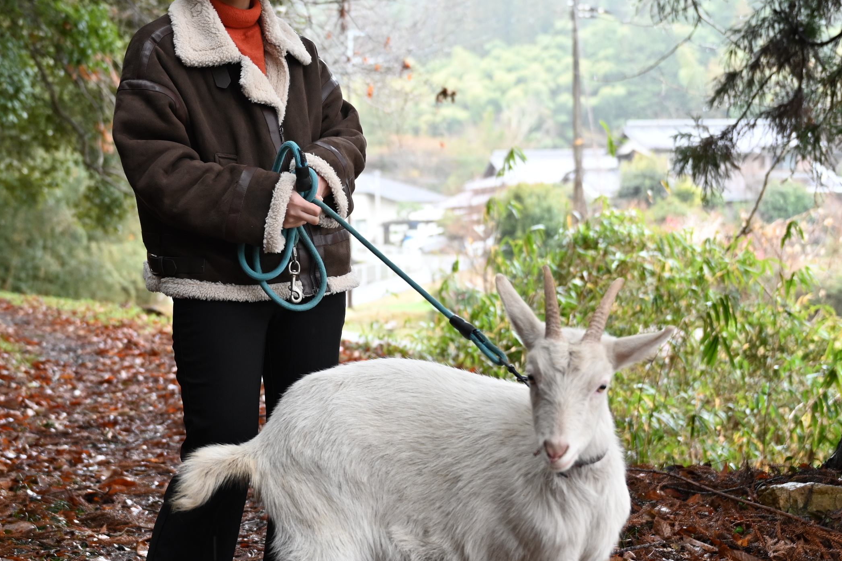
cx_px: 354
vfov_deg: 20.6
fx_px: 1543
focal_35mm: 66
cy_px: 358
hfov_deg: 30.5
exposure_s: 1/200
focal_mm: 33.5
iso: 400
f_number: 2.8
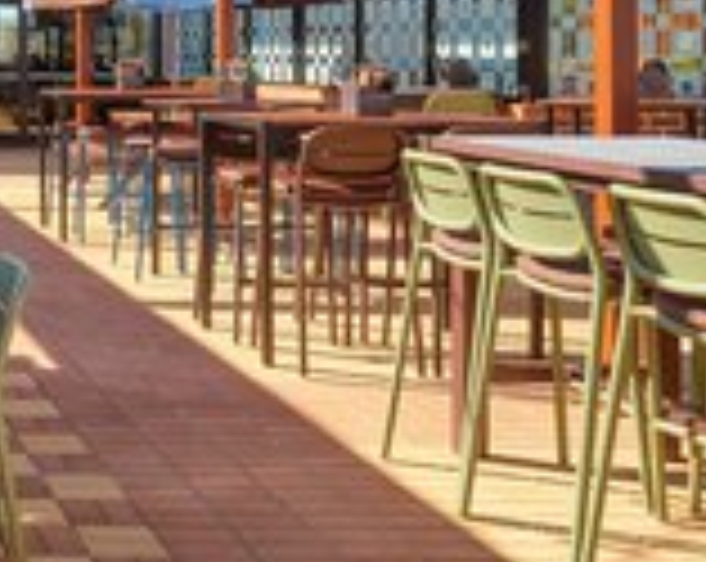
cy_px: 54
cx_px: -234
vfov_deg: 23.2
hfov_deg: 25.2
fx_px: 1335
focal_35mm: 64
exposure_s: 1/200
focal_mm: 16
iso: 200
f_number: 9
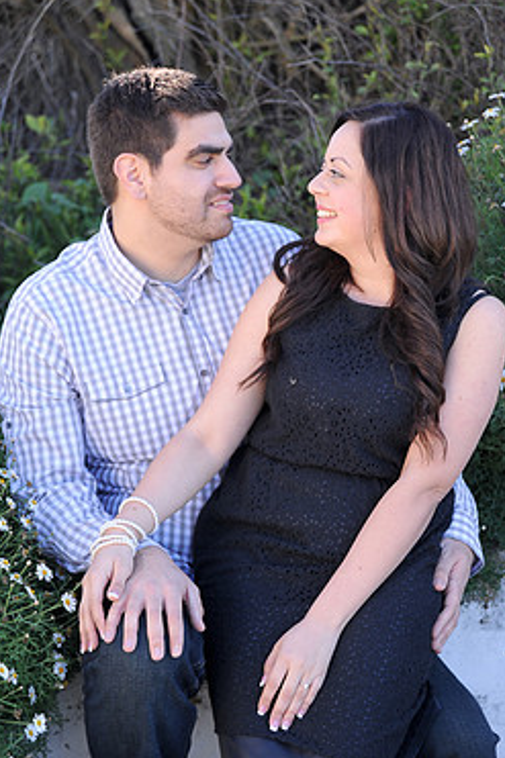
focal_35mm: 97
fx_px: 2043
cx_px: 277
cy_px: 384
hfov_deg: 14.1
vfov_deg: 21.0
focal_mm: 80
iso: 200
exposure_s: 1/160
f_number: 5.6
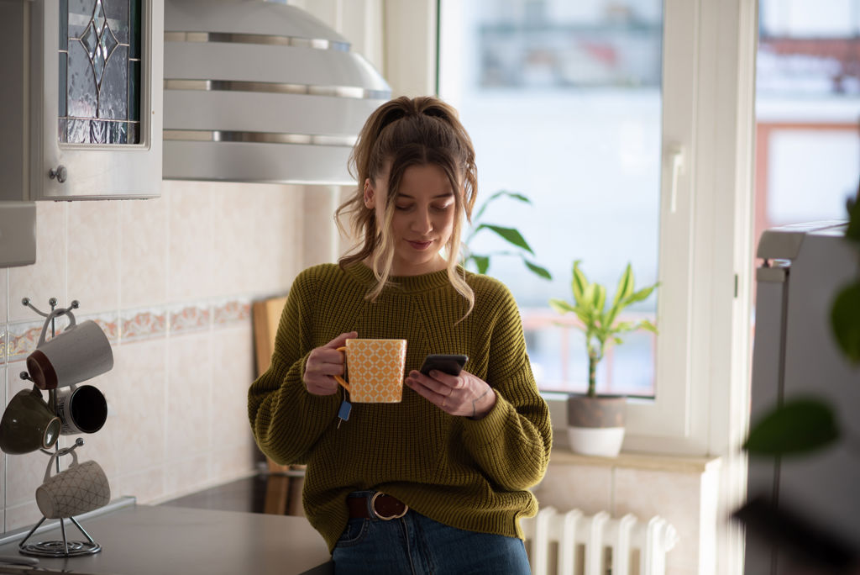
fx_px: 2032
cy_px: 288
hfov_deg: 23.9
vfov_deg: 16.1
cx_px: 430
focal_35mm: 85
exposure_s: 1/640
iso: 80
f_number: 1.8
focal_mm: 85
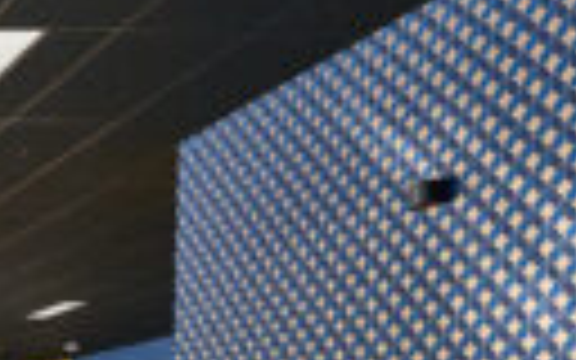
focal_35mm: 67
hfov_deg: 21.6
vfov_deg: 17.7
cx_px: -423
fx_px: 1052
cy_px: 518
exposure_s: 1/60
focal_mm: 14
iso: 1600
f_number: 4
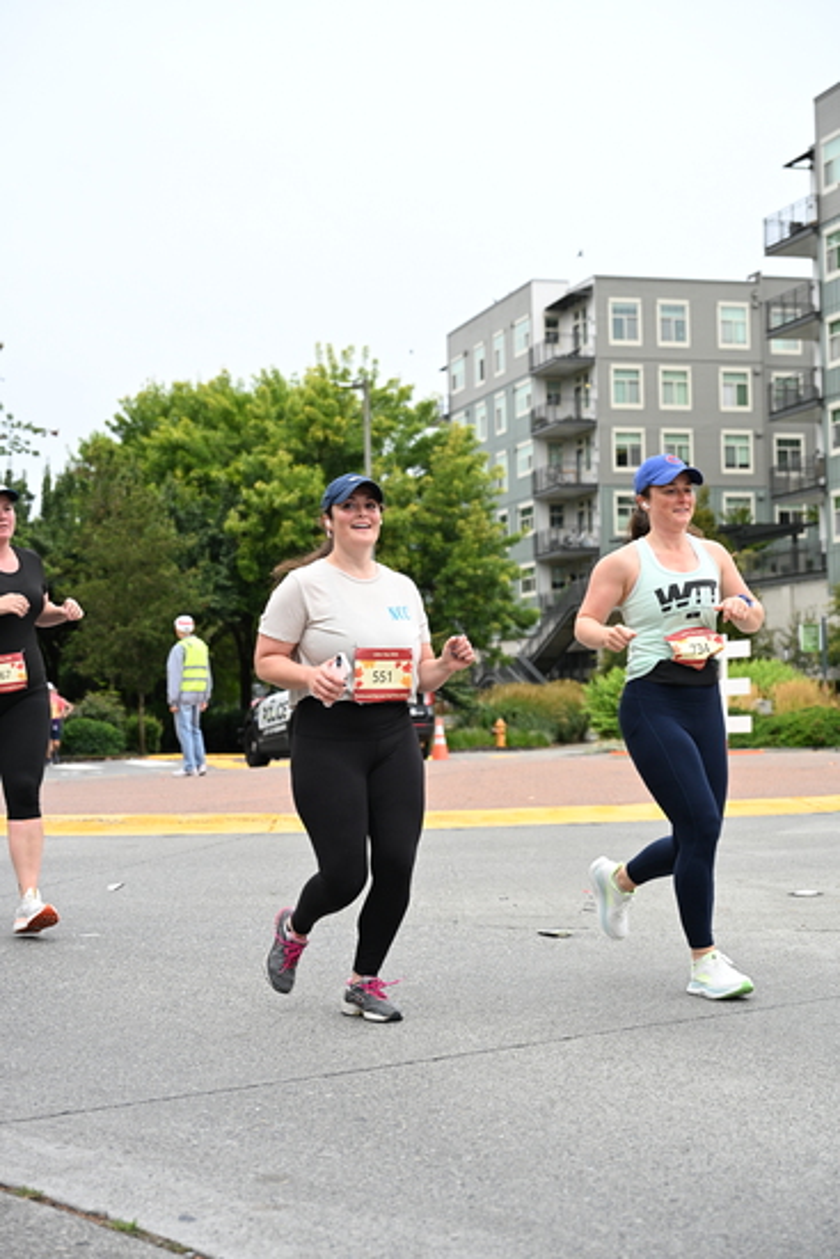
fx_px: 1959
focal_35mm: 56
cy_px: 630
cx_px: 420
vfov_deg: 35.6
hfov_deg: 24.2
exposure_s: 1/800
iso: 1600
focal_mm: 56
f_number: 4
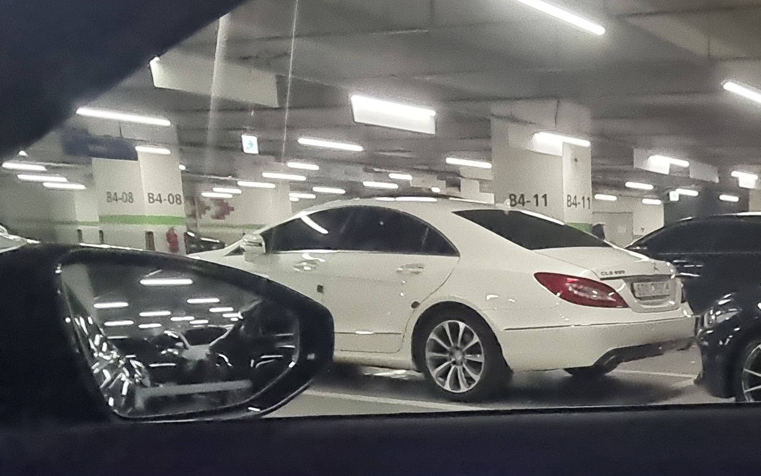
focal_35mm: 43
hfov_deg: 40.5
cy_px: 460
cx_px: 758
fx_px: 892
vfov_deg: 28.3
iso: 1600
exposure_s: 1/24
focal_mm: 2.2
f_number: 2.2
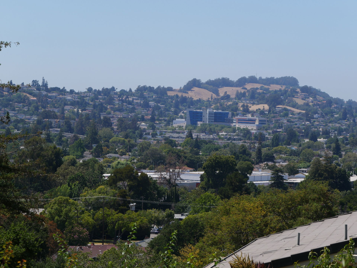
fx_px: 1733
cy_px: 134
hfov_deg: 11.8
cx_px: 178
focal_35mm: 168
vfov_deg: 8.8
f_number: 7.1
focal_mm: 84
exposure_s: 1/640
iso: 200
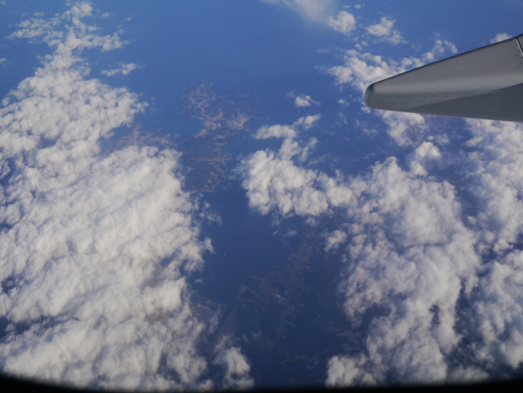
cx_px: 262
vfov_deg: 36.0
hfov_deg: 46.8
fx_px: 605
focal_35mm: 40
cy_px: 196
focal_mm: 20
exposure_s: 1/800
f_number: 5
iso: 160
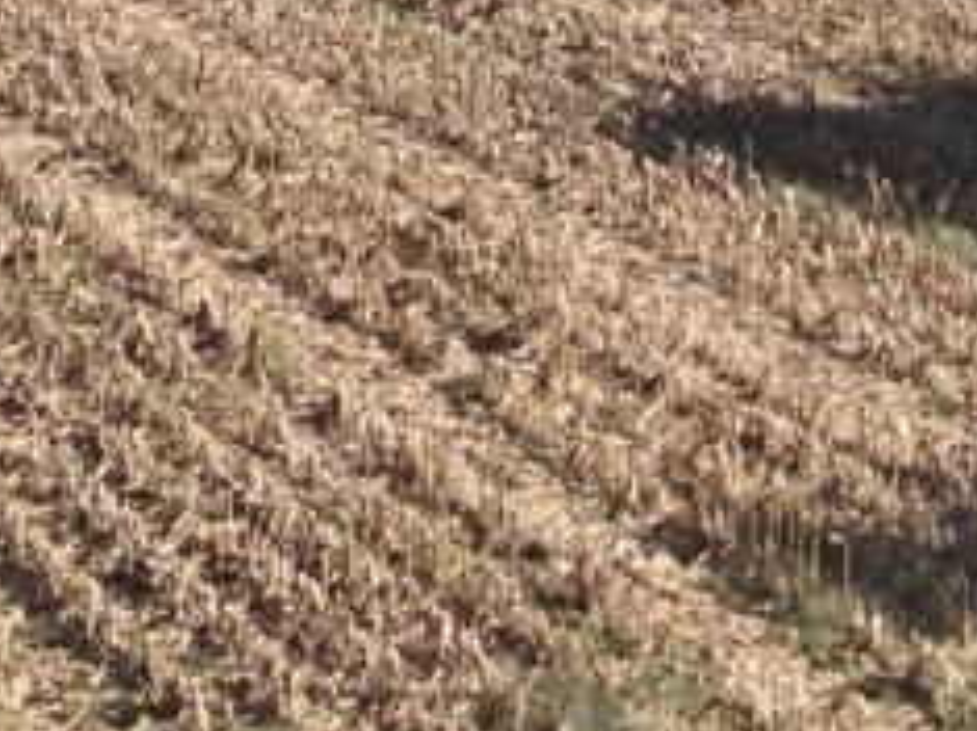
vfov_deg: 10.5
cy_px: -685
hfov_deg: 15.1
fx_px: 3695
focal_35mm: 131
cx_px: 466
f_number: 2.8
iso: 100
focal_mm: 4.4
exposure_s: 1/800
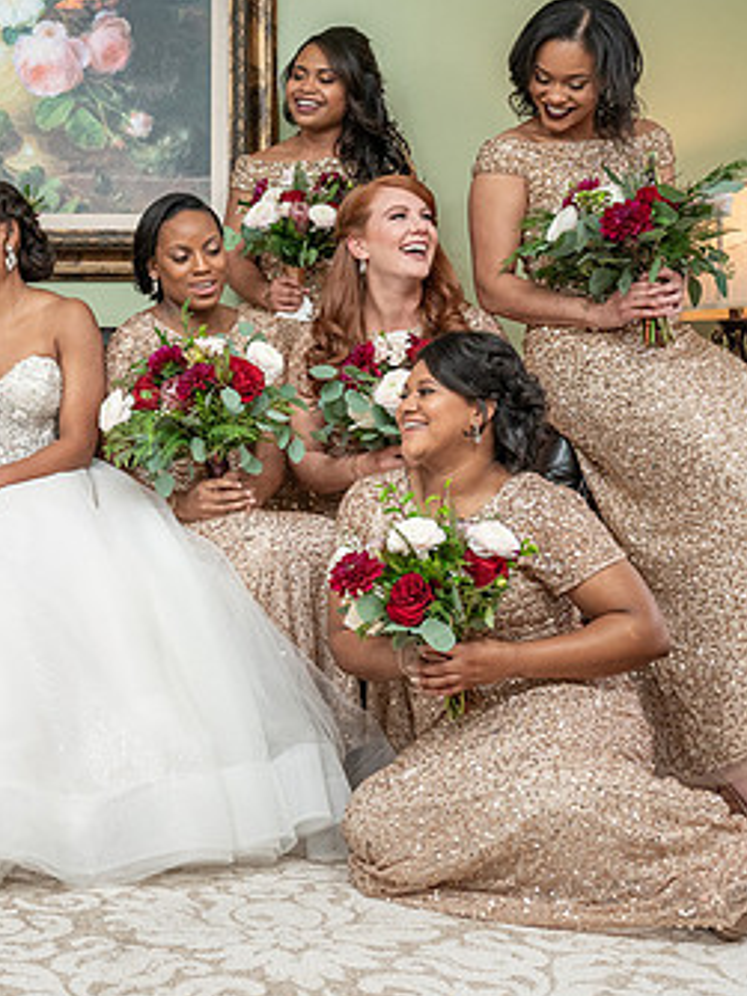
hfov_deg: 24.4
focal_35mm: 58
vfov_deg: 33.2
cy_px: 478
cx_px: 57
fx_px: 1670
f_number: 5.6
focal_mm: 30
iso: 2000
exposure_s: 1/250
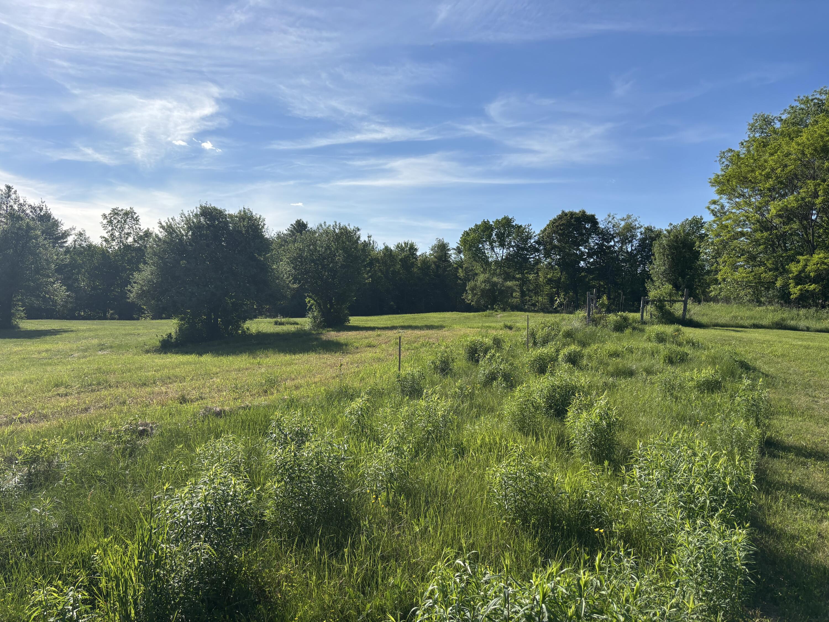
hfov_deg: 67.3
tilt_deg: +0.7
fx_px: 623
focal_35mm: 26
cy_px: 311
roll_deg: -2.8
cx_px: 414
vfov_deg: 53.1
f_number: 1.6
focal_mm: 5.96
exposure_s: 1/5076
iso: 50
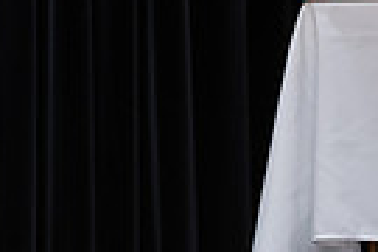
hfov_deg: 4.1
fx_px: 5218
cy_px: -154
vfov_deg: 2.8
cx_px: 541
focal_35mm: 497
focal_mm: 85
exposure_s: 1/200
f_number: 2.8
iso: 1000
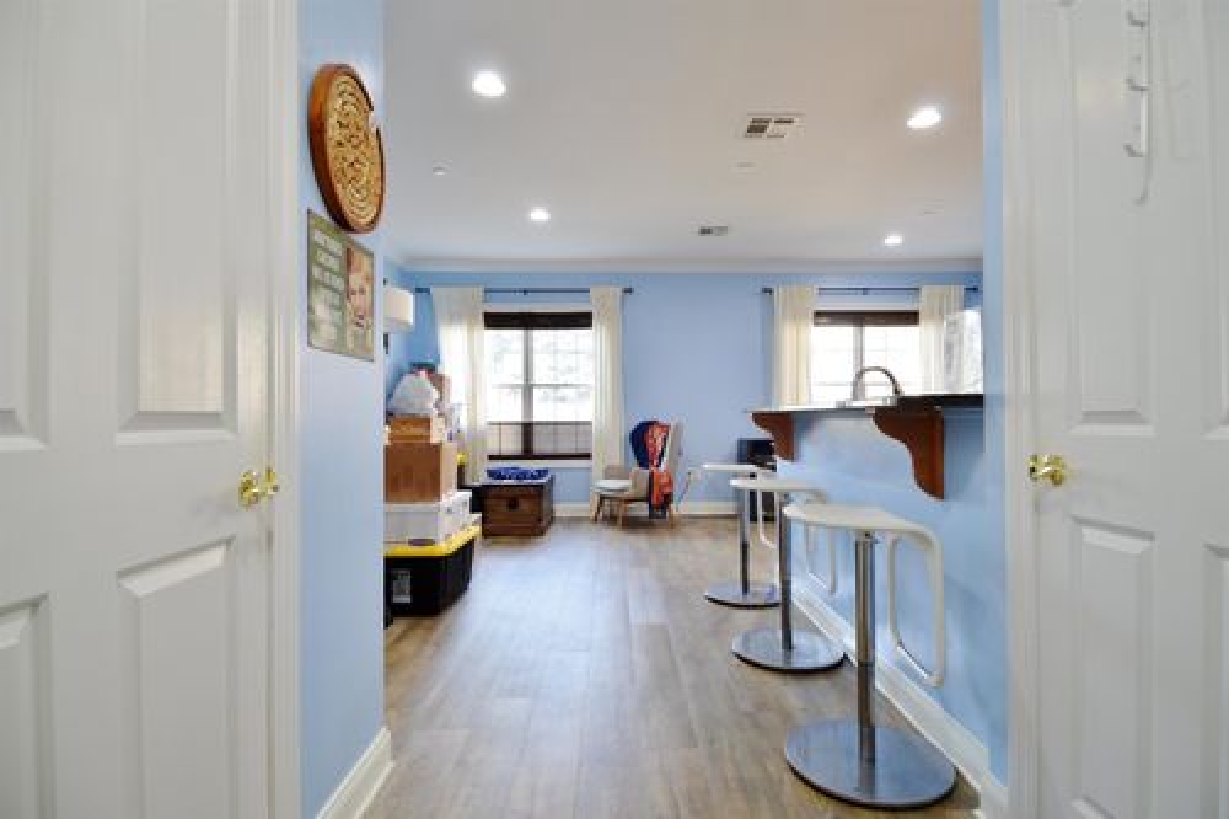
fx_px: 614
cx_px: 614
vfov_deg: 67.3
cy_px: 410
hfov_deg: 90.0
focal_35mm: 18
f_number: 4
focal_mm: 12
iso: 450
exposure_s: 1/60
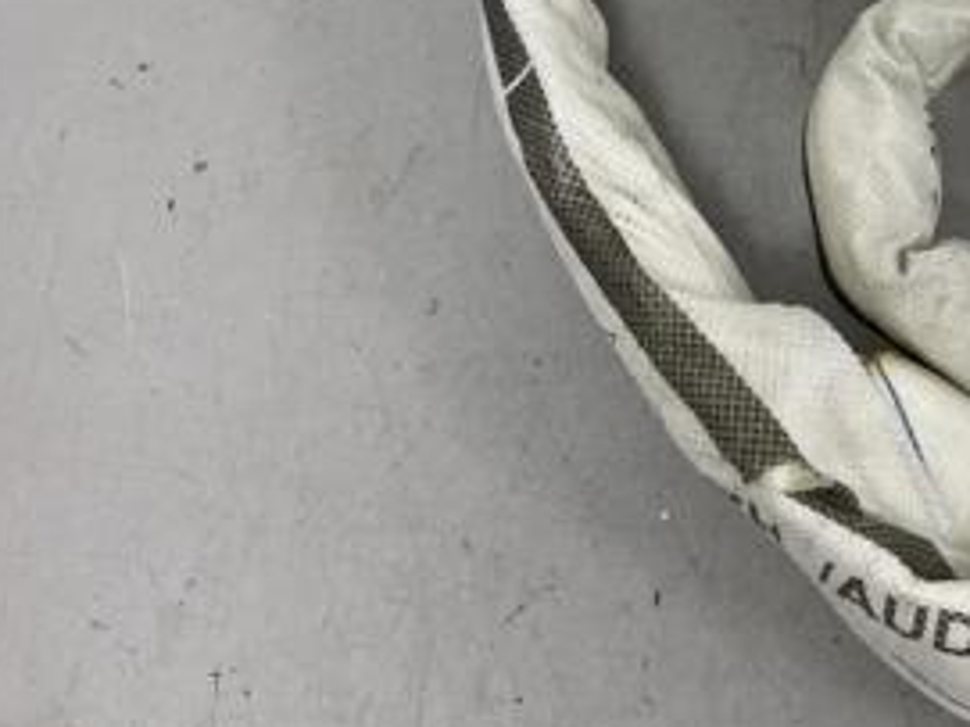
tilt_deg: -66.1
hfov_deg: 30.1
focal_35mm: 59
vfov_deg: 23.9
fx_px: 1653
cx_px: 1009
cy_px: 30
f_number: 1.6
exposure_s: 1/100
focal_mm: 5.1
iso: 80
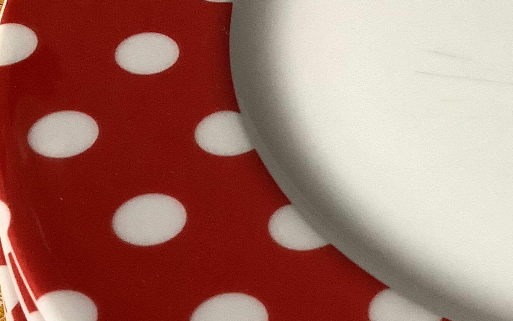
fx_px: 1118
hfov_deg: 24.1
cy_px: 99
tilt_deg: -46.1
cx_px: 570
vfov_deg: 16.3
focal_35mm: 80
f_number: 2.4
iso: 100
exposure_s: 1/60
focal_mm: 3.3
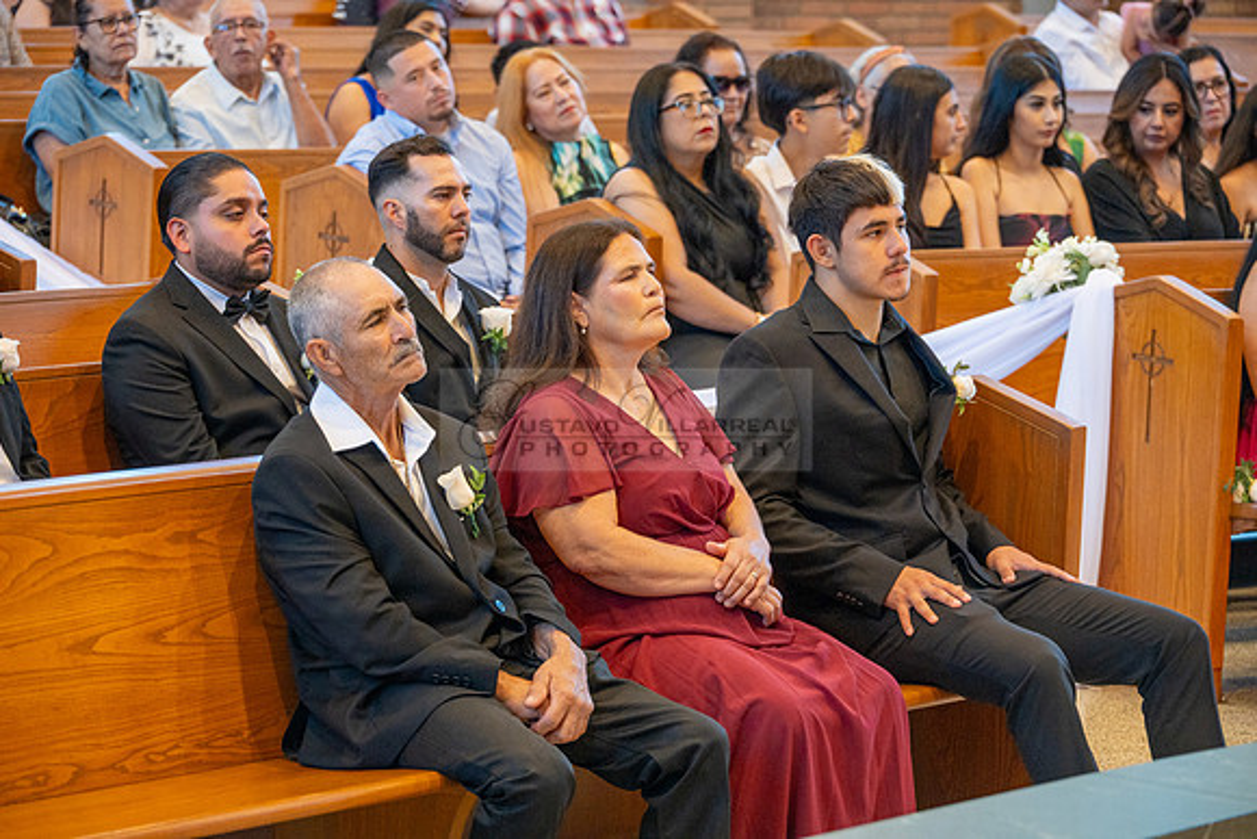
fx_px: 5762
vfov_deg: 8.3
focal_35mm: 165
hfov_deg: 12.4
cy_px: 420
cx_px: 628
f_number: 7.6
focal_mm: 165
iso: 1250
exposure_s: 1/50
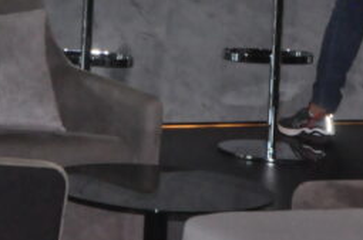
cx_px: -95
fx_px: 2426
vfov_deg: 5.6
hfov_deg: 8.4
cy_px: -233
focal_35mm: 241
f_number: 11
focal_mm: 40
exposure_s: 1/50
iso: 2500
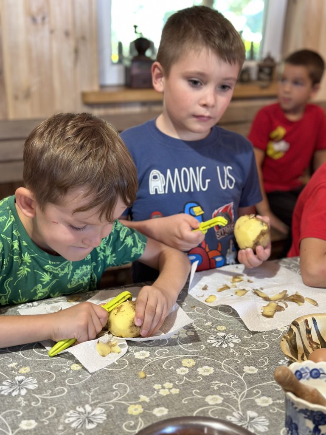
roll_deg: -1.6
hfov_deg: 30.3
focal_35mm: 48
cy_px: 218
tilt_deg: -18.4
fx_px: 603
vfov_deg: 39.7
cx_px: 163
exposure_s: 1/33
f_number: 1.78
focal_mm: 6.86
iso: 250
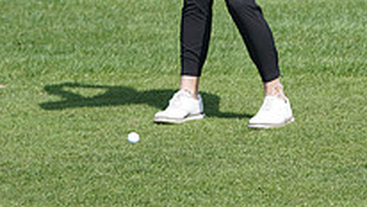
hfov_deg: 6.3
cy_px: -171
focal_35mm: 344
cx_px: 265
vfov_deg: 3.5
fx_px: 3348
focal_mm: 100
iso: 250
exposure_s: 1/1250
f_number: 4.5
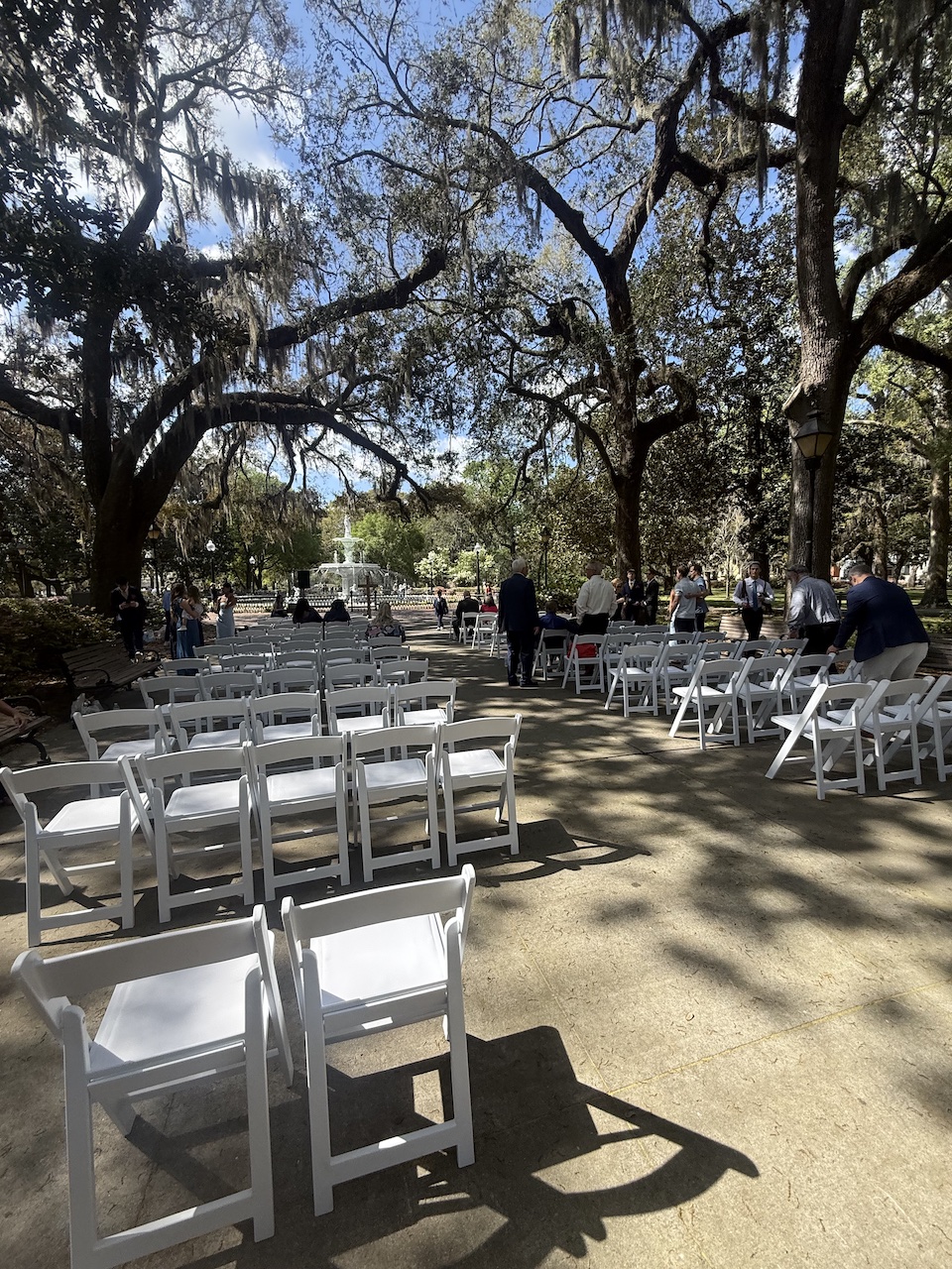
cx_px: 476
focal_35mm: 14
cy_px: 634
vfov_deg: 102.1
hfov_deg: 85.7
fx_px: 513
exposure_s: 1/928
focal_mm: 2.22
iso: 64
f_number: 2.2
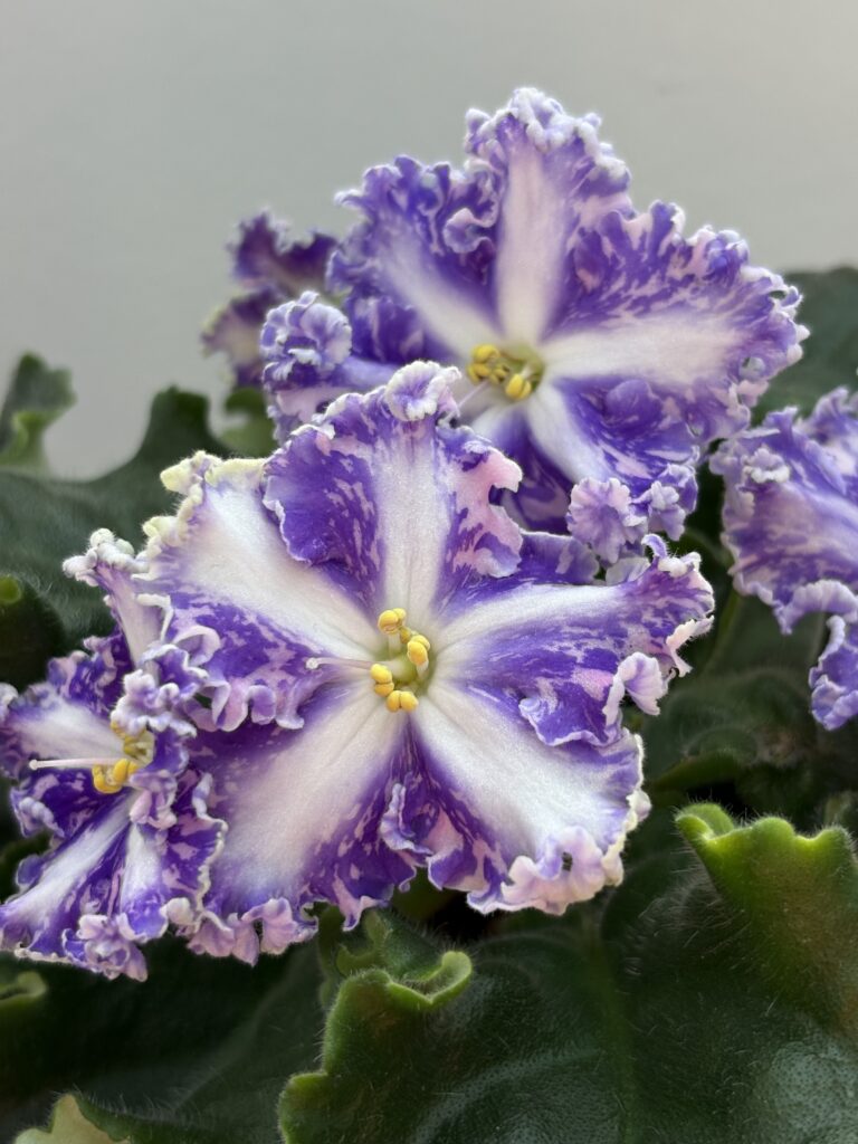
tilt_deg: -28.5
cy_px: 572
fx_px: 1719
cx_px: 429
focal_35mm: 52
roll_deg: +0.9
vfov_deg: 36.8
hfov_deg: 28.0
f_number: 1.6
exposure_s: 1/412
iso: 50
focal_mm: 5.96
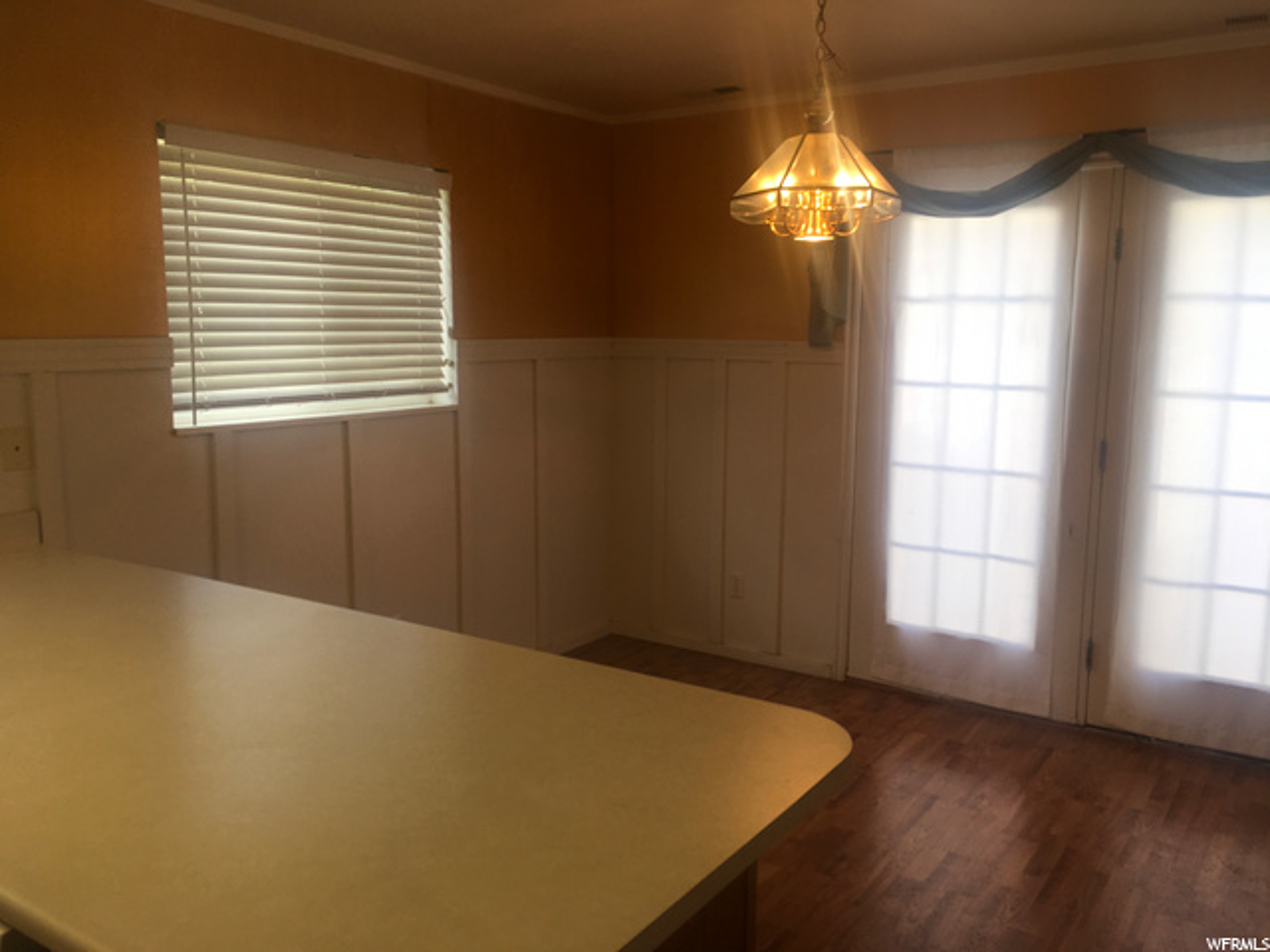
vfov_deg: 48.2
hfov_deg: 61.7
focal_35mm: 29
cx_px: 635
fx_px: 1064
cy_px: 476
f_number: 2.2
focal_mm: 4.15
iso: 25
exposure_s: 1/60
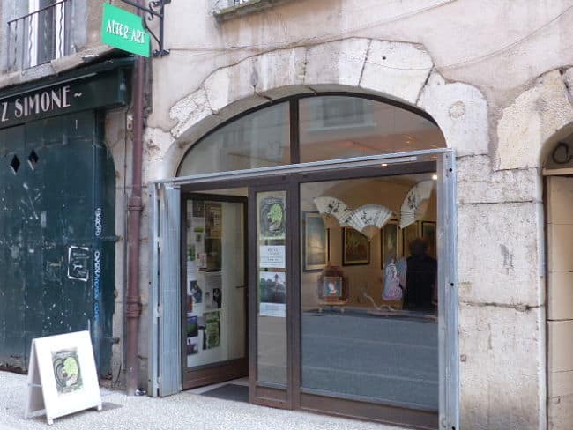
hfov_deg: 50.1
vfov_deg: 38.7
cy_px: 215
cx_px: 286
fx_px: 613
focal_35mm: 37
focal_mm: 6.6
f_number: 3.5
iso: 160
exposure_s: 1/60
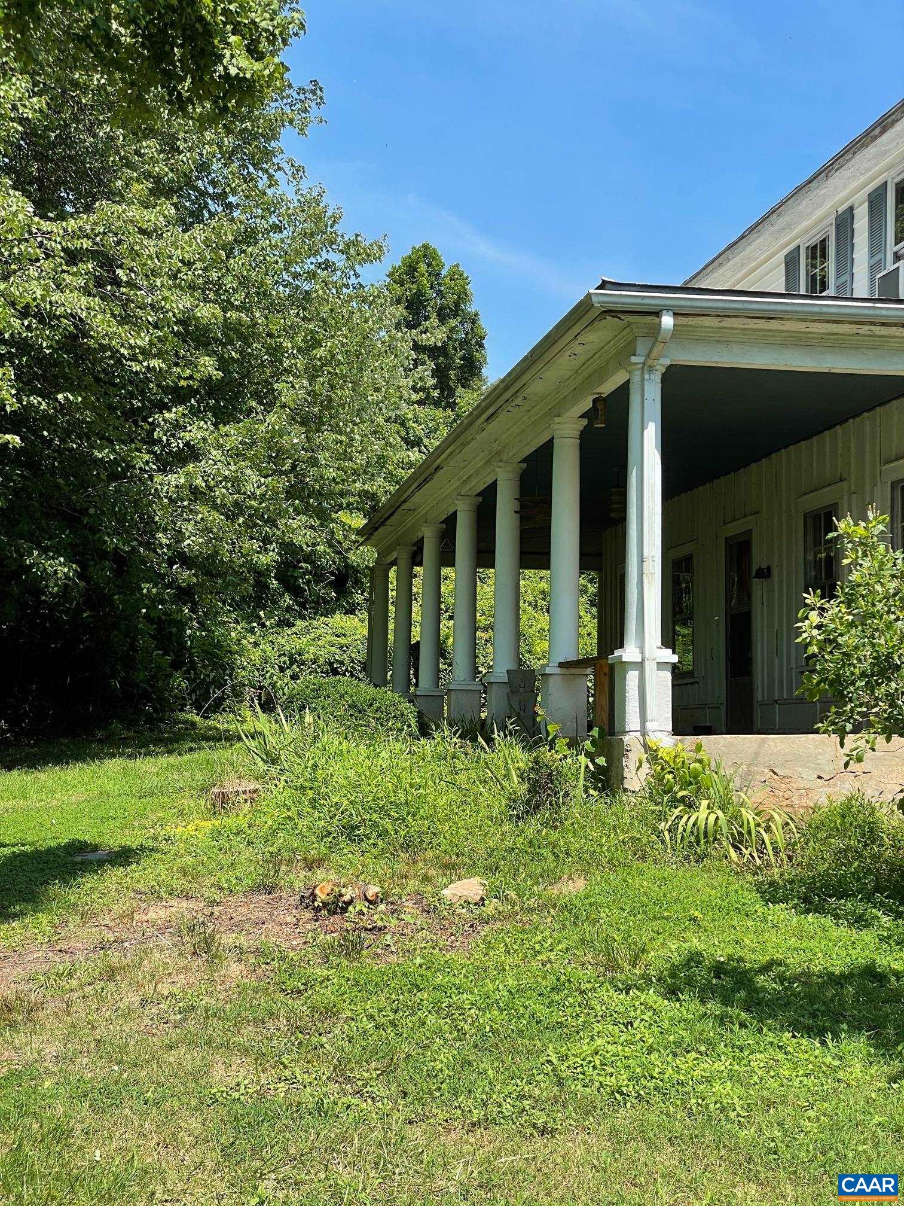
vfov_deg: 36.8
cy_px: 603
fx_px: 1811
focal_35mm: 52
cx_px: 452
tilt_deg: +5.5
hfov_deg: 28.0
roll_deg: -1.6
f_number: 2
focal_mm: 6
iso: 25
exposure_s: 1/905
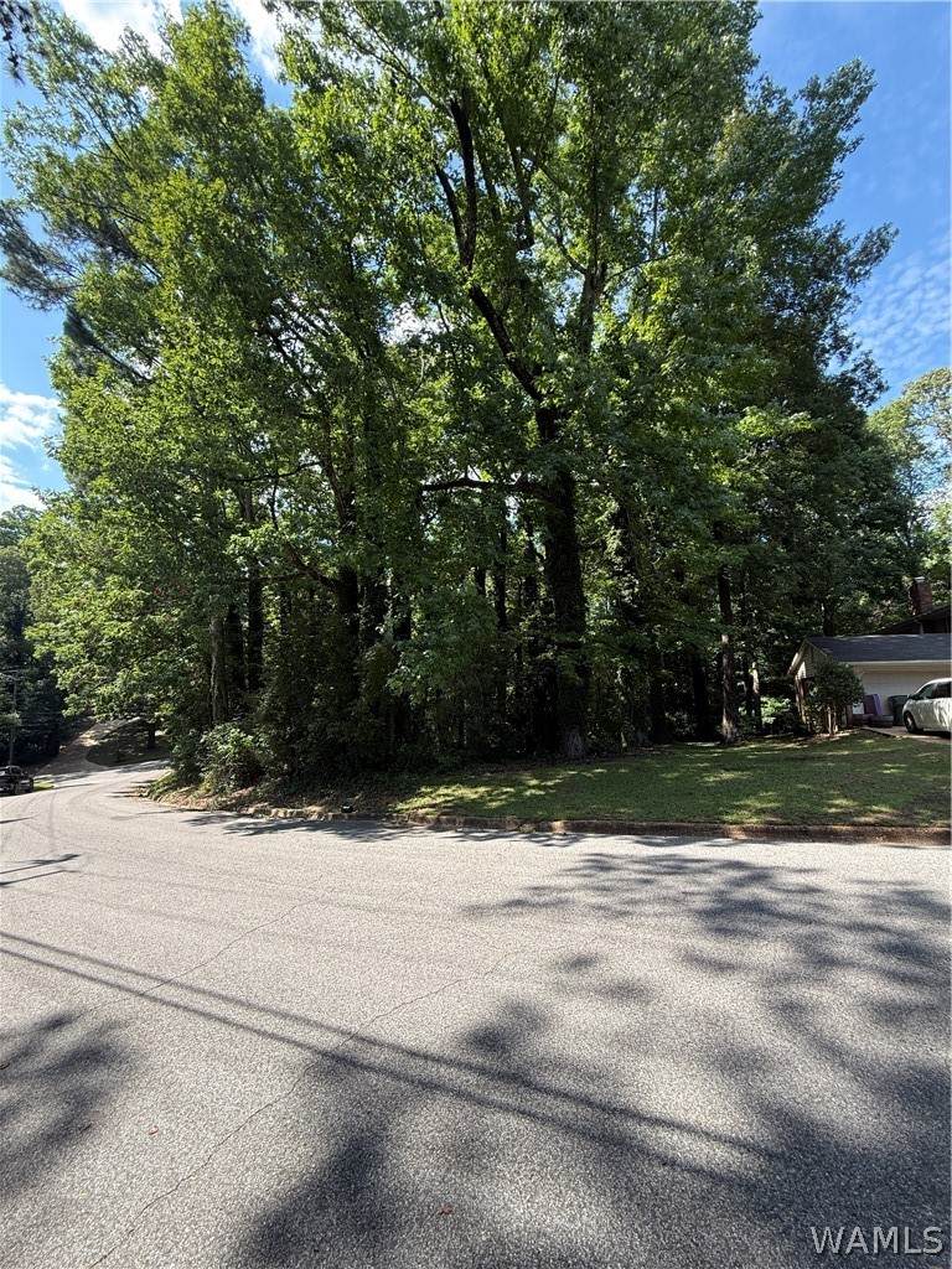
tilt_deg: +9.3
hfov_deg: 85.7
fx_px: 513
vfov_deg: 102.1
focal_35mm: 14
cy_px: 634
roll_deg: -0.9
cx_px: 476
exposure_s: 1/258
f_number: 2.2
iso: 50
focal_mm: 2.22
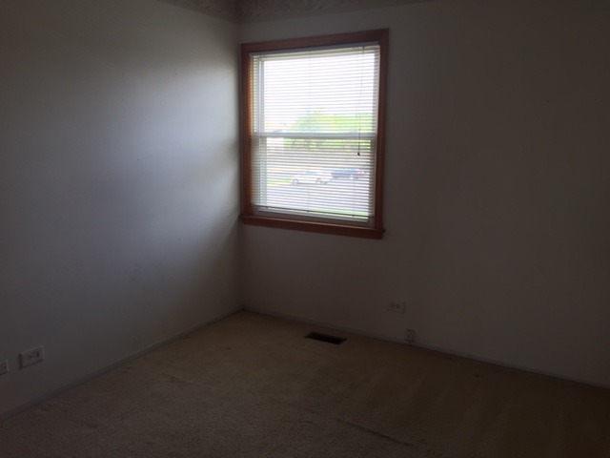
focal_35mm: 29
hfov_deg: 61.7
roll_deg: -1.4
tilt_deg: -9.6
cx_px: 305
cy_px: 229
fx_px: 511
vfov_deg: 48.2
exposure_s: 1/120
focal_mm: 4.15
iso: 40
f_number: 2.2
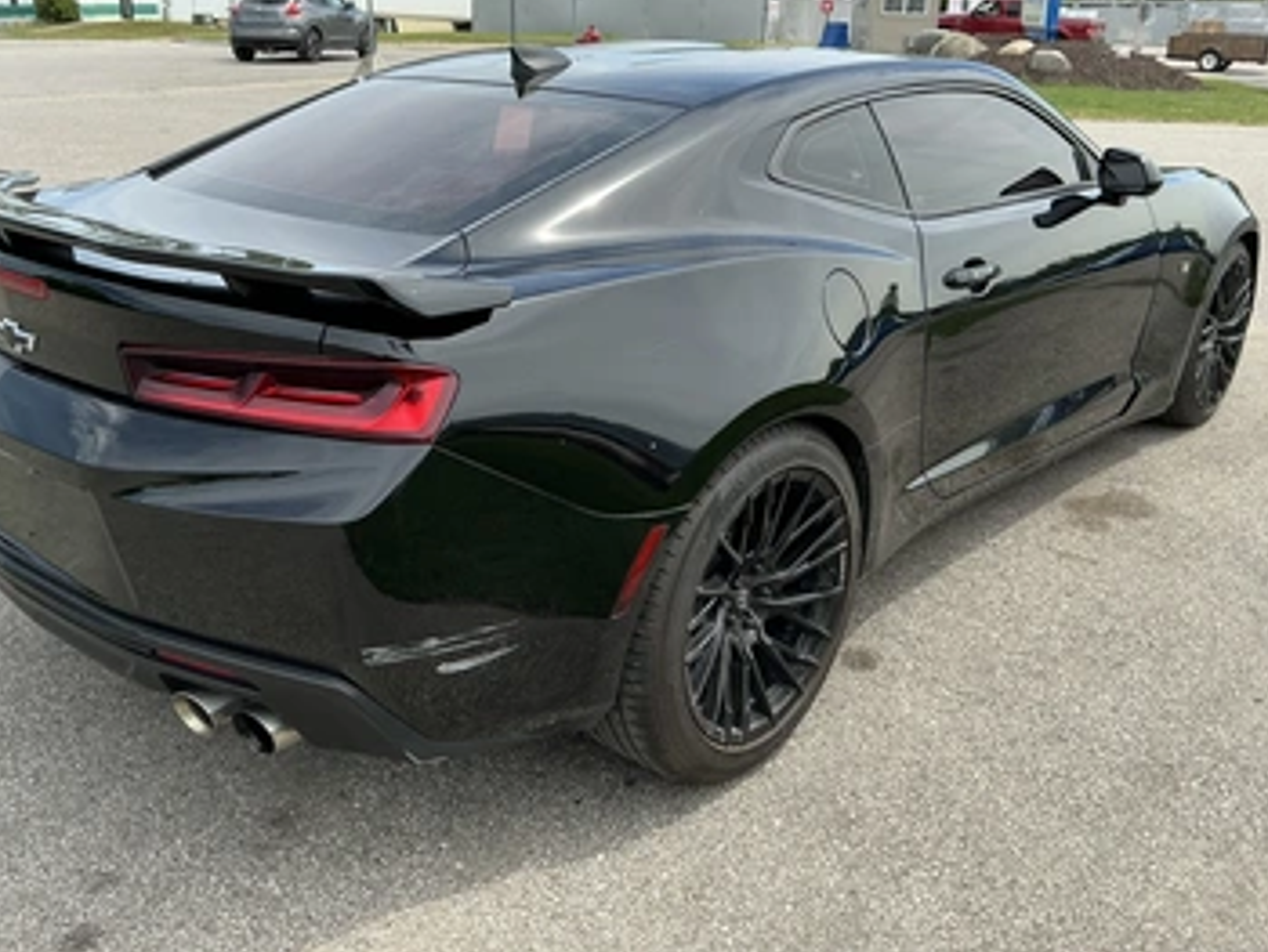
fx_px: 1173
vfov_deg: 44.1
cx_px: 594
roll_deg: -0.2
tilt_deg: -17.3
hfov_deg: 56.7
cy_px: 416
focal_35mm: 32
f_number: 1.8
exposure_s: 1/842
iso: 25
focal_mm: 3
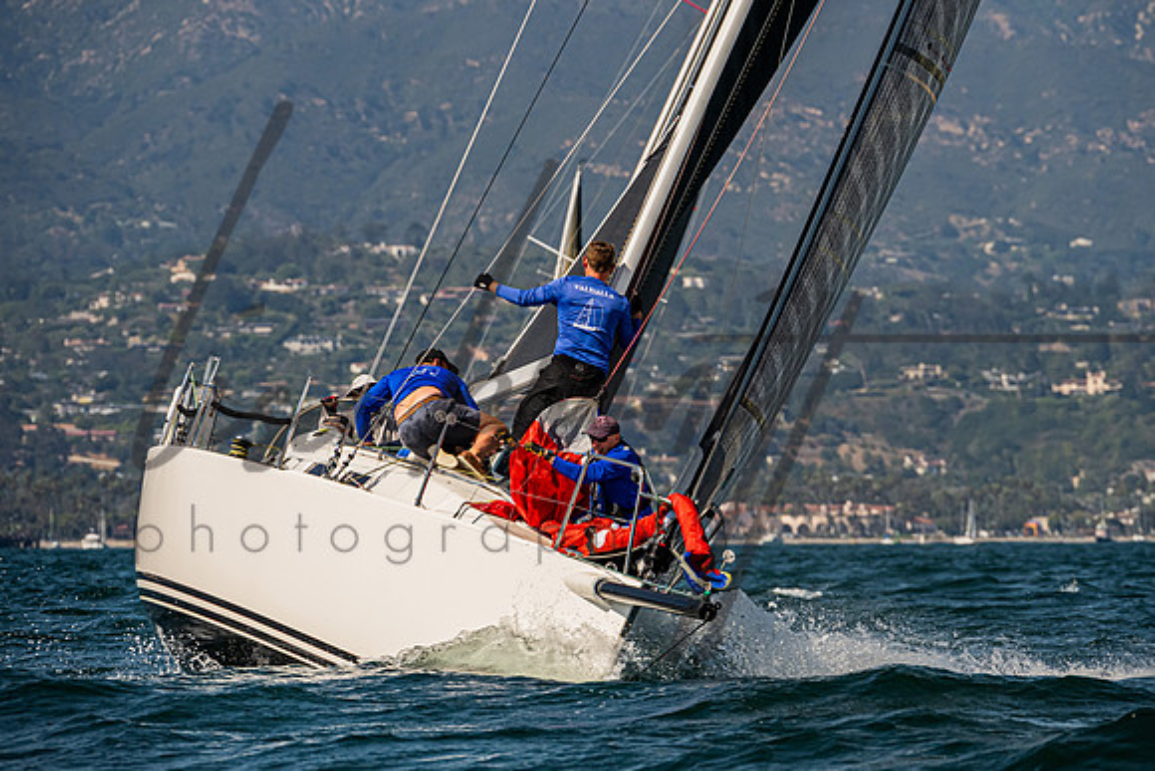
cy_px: 350
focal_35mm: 308
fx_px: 9870
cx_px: 634
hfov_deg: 6.7
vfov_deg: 4.5
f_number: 8
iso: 500
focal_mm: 240
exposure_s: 1/2500
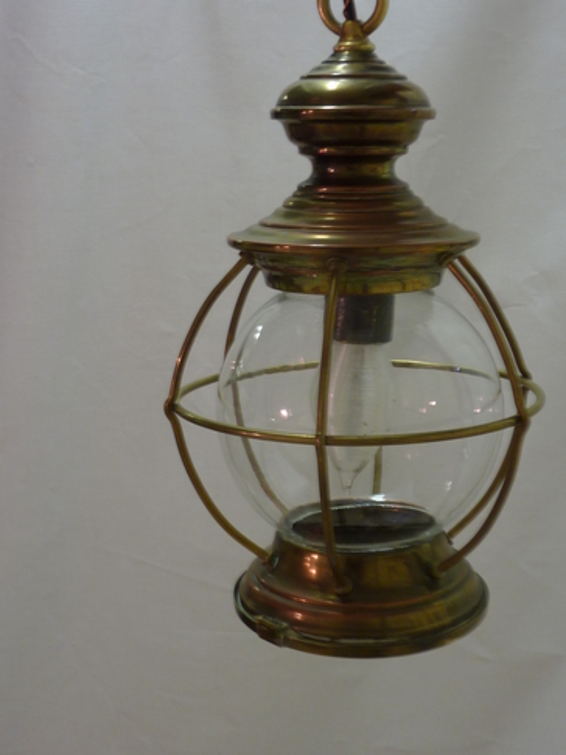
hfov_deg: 26.5
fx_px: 1199
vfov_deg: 34.9
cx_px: 331
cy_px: 349
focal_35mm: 55
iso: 80
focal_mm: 6.5
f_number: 3.6
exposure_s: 1/8
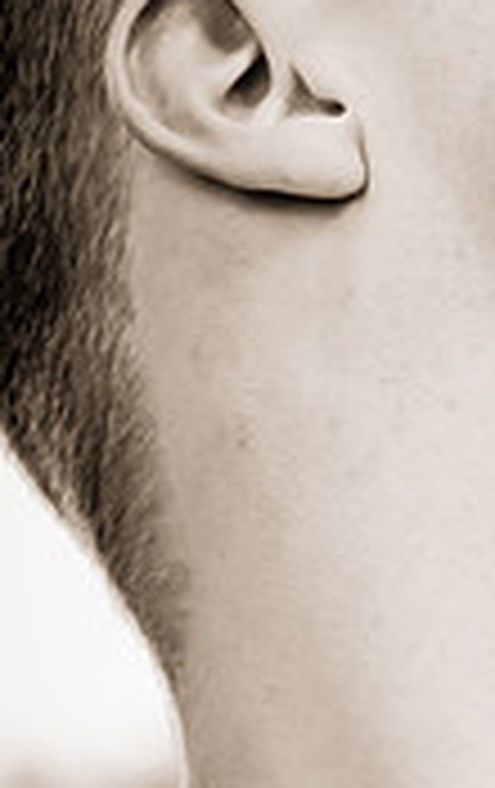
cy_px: 380
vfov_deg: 7.2
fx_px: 6298
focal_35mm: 293
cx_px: 1278
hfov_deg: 4.4
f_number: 2.8
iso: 200
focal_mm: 58
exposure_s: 1/320
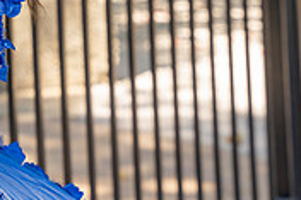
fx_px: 1930
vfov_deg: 5.9
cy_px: -114
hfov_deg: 8.7
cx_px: -164
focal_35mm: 231
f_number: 4.5
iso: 125
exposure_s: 1/200
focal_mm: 70
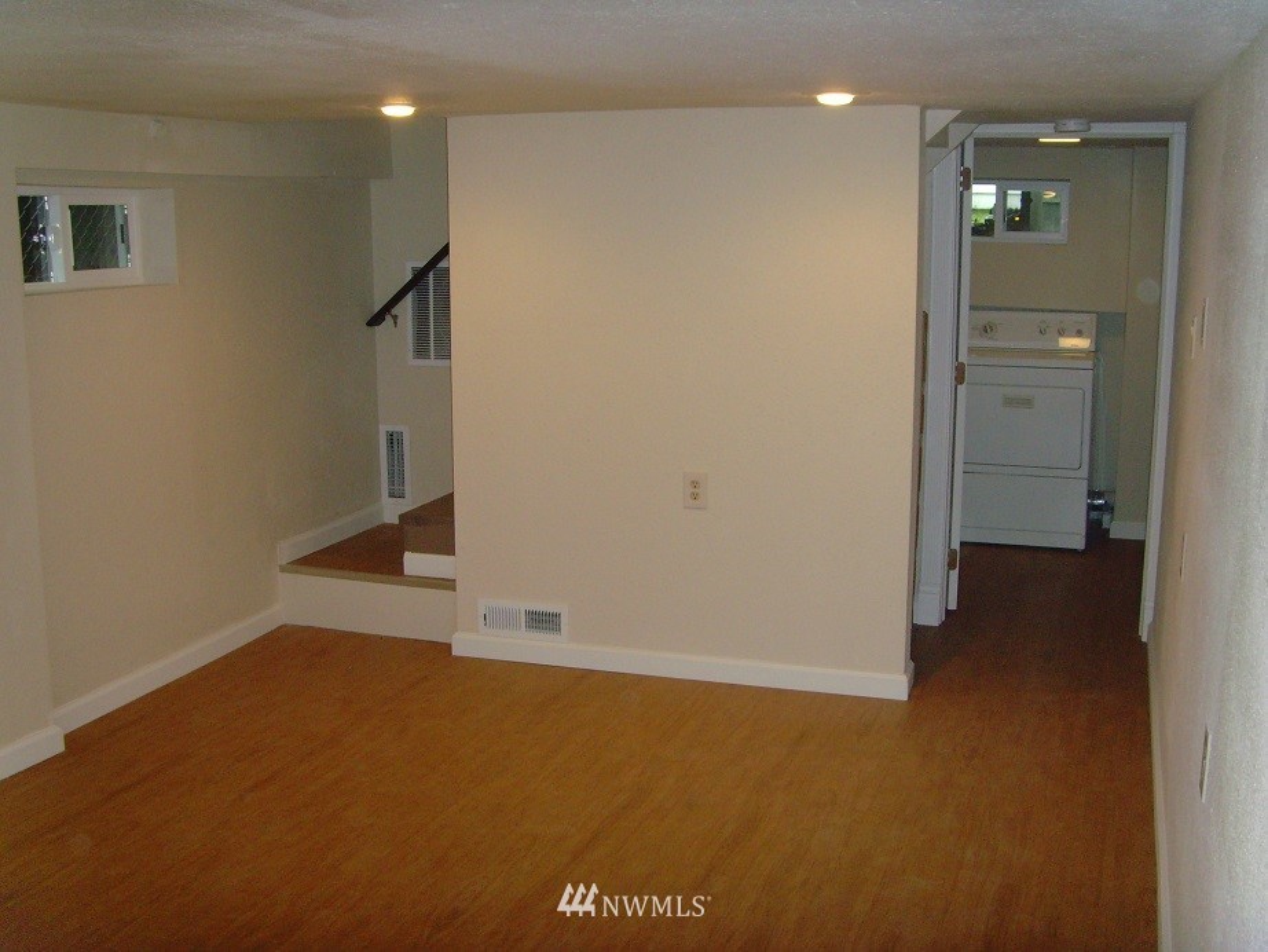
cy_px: 476
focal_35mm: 39
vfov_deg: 36.8
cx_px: 634
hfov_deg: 47.9
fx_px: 1429
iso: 240
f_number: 3.5
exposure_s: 1/45
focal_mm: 6.6
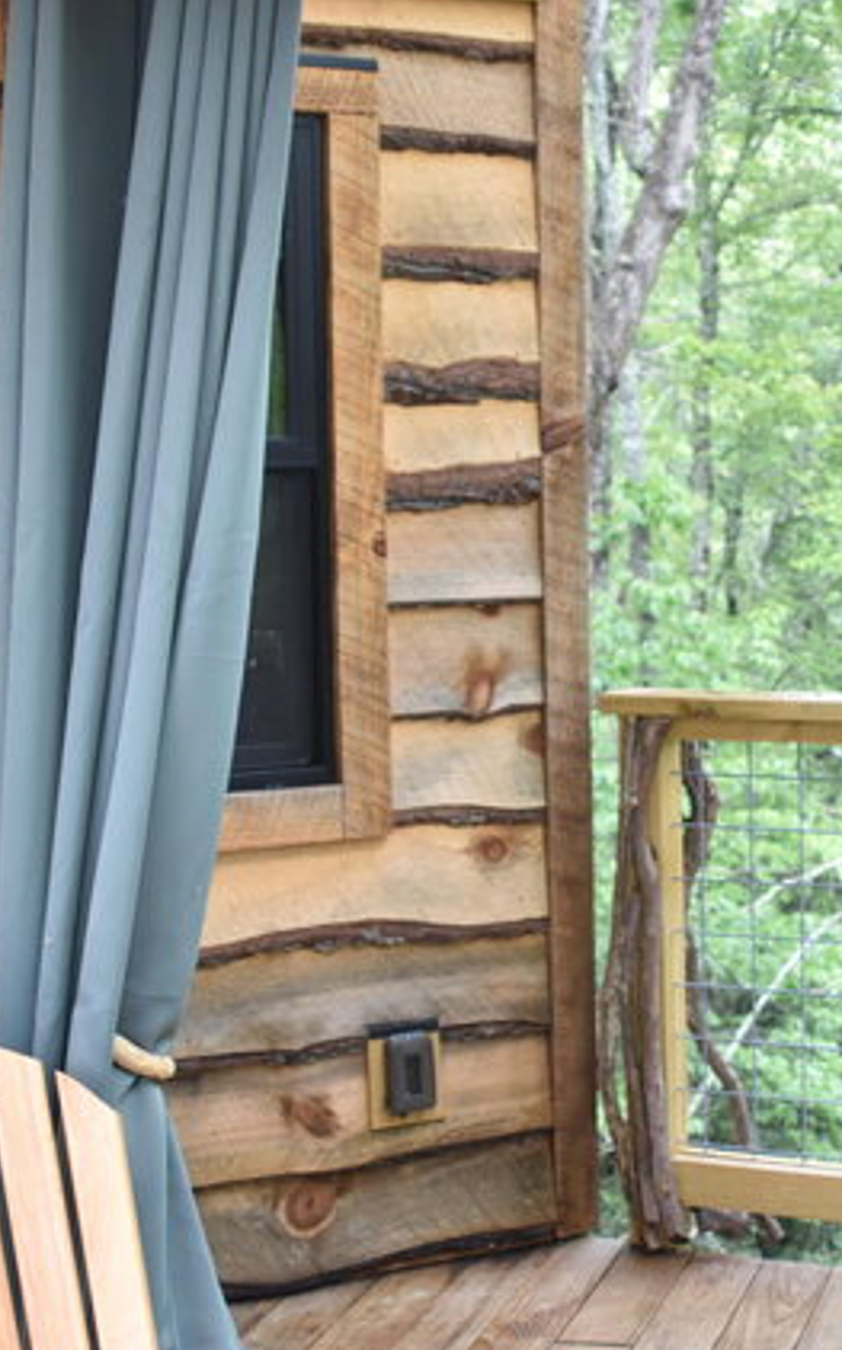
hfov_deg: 19.6
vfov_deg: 31.5
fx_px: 2391
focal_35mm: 65
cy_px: 673
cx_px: 772
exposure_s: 1/100
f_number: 4
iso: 400
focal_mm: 28
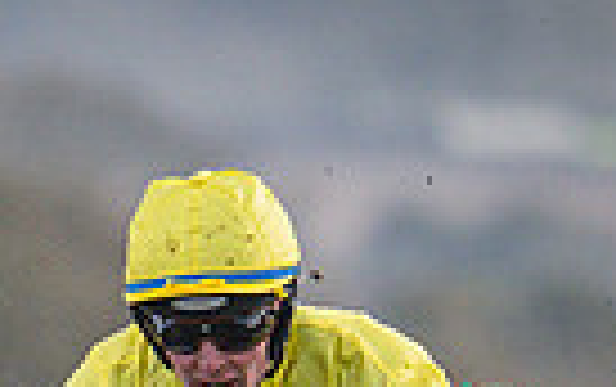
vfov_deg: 0.4
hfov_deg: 0.6
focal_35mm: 3689
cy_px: 767
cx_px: -350
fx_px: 62007
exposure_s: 1/2000
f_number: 5
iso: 800
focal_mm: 400
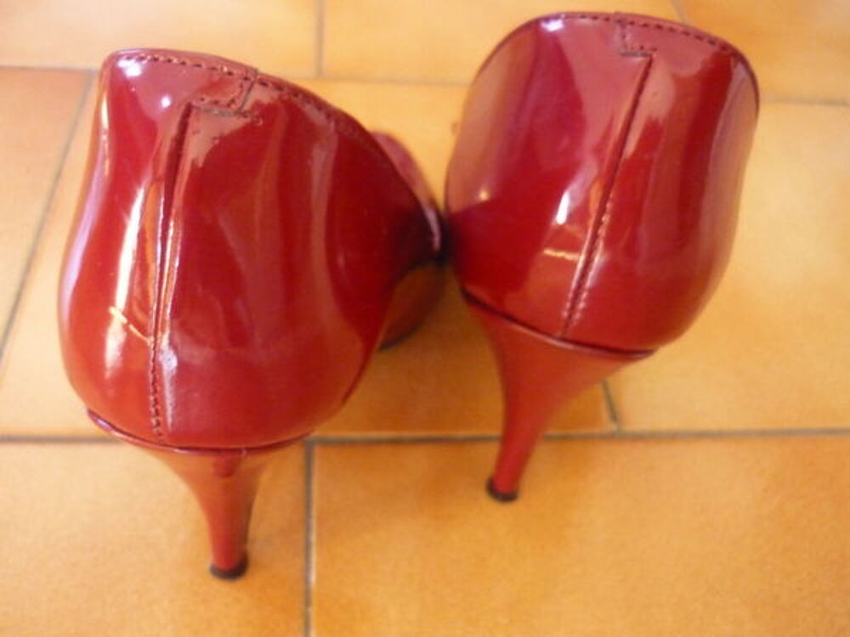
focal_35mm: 33
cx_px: 425
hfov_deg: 55.4
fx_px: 810
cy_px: 318
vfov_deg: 42.9
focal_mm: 5.5
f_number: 2.8
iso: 800
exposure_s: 1/30
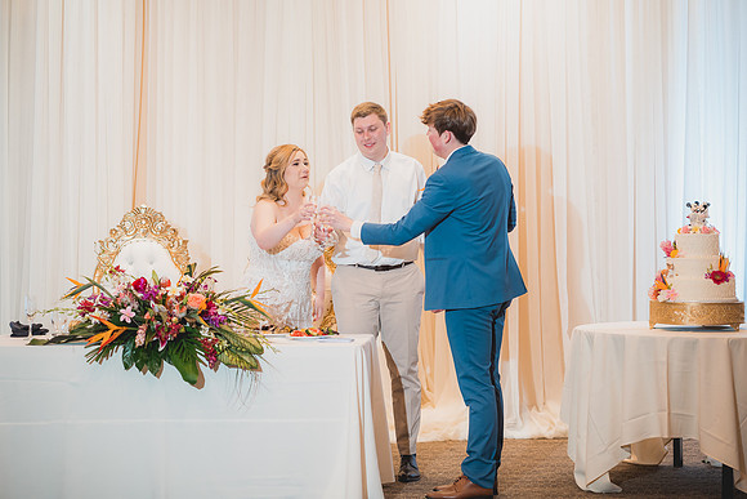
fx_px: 1764
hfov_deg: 23.9
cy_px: 250
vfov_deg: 16.1
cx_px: 374
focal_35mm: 85
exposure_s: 1/160
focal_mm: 85
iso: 1250
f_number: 2.2
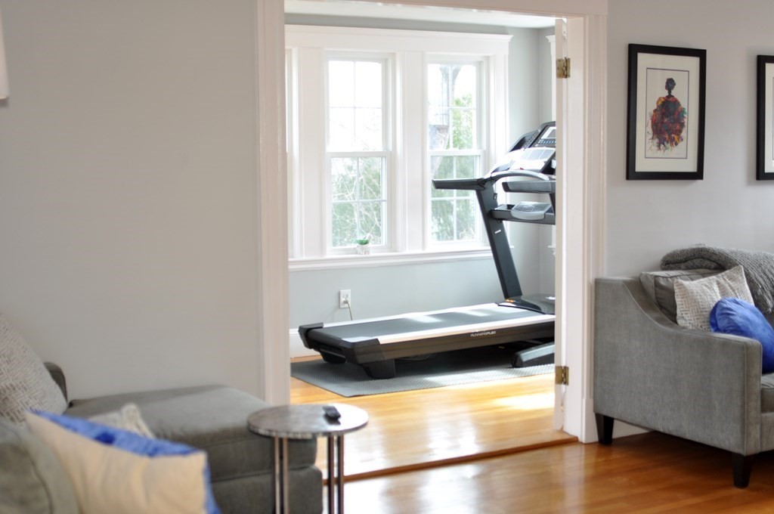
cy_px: 257
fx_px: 1127
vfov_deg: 25.7
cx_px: 387
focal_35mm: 52
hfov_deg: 37.9
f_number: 2.5
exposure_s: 1/100
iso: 200
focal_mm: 35
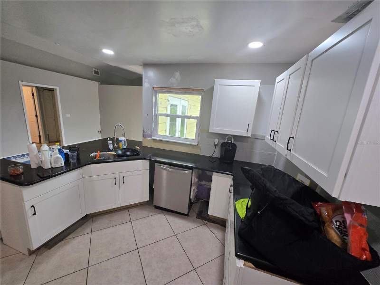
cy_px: 142
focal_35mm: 13
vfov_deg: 89.9
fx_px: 143
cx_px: 190
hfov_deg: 106.2
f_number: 2.2
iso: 125
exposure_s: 1/60
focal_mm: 1.7
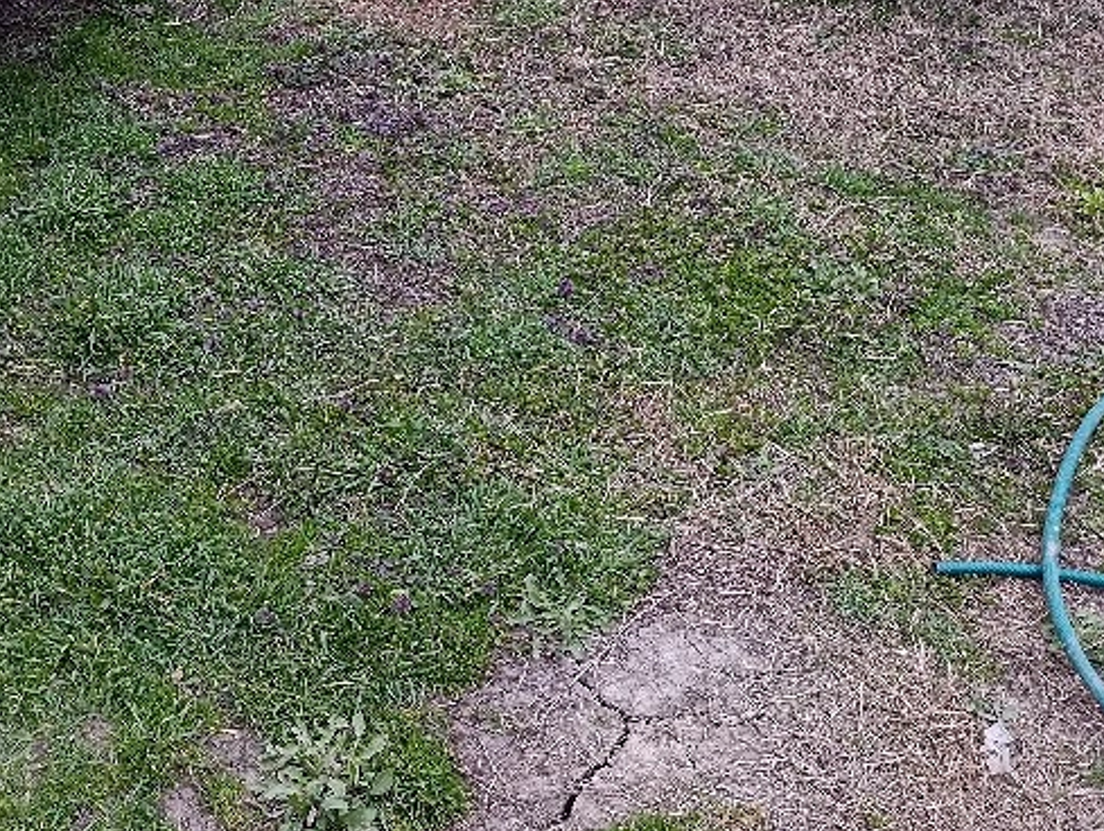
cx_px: 149
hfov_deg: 38.1
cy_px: 234
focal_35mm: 47
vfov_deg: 30.5
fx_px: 1501
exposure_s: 1/101
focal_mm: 6.14
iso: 640
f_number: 1.6
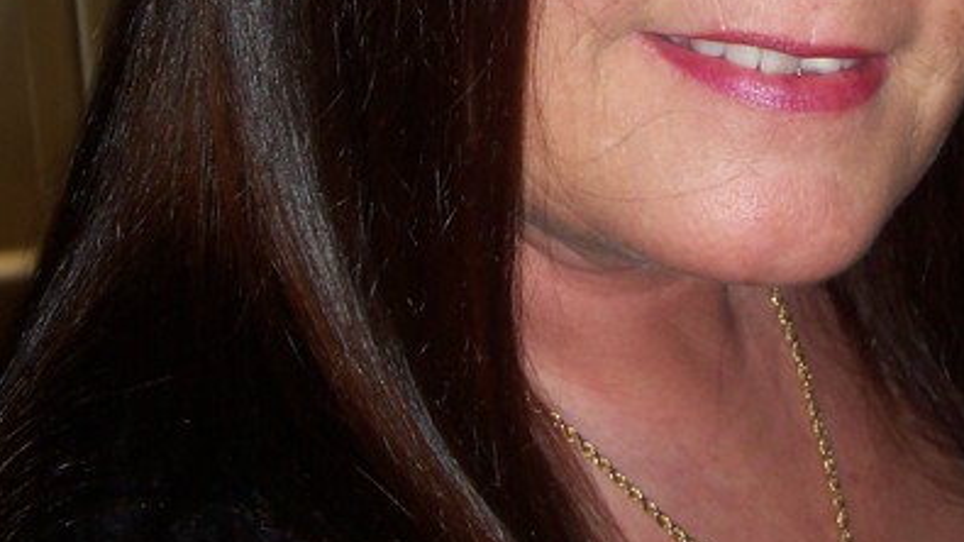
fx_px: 2300
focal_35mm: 90
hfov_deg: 23.5
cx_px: 656
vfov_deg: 13.0
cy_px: -143
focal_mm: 6.3
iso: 64
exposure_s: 1/30
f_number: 3
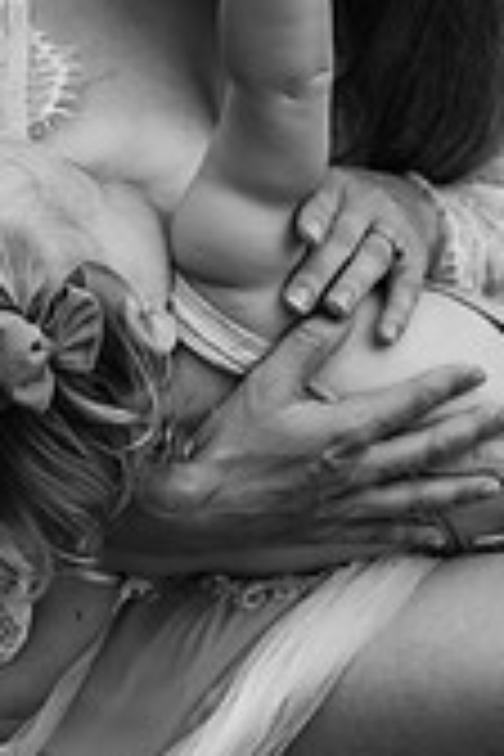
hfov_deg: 7.3
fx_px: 3927
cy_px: 252
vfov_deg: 11.0
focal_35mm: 187
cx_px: 22
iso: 500
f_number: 2.8
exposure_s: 1/1000
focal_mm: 70
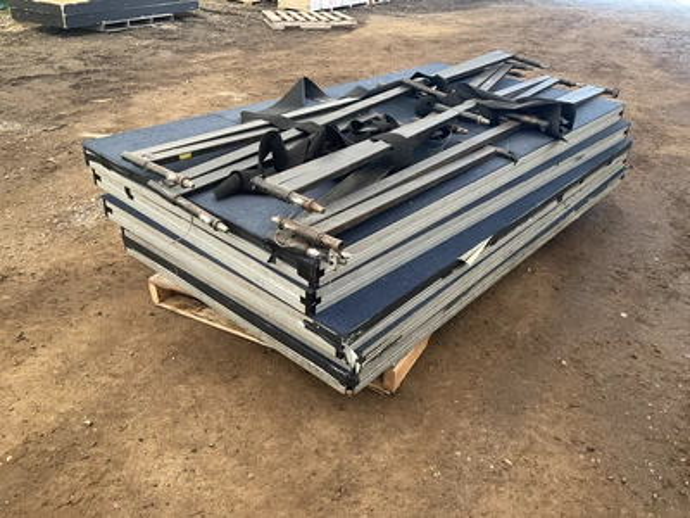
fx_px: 578
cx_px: 345
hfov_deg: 61.7
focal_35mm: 29
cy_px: 259
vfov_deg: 48.2
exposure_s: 1/122
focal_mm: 3
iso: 64
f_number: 1.8
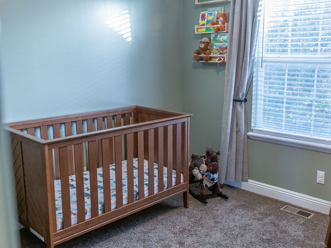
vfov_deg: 37.7
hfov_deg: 48.9
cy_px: 124
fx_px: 363
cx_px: 185
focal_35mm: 38
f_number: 2.8
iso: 1000
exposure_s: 1/250
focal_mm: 35
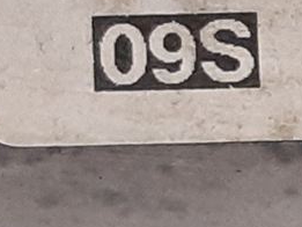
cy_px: 68
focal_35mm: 204
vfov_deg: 7.3
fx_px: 1781
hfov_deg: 8.9
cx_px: 670
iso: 250
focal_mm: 3.93
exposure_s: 1/25
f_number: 1.7
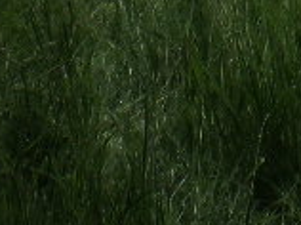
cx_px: 429
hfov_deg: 7.9
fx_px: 2145
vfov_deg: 5.6
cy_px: -492
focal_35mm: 247
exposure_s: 1/405
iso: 50
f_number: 4.6
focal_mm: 6.3
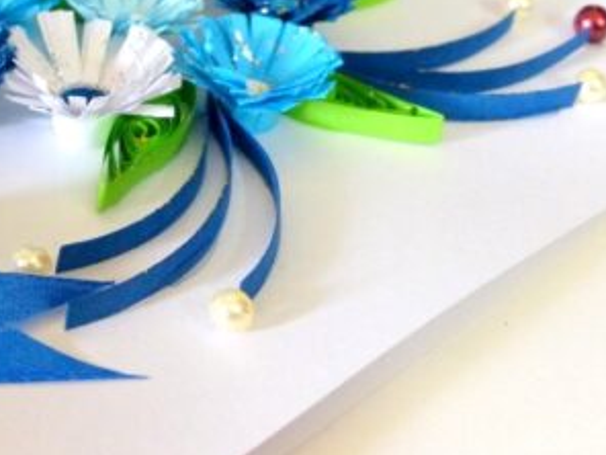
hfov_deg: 26.2
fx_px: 1243
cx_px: 25
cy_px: 23
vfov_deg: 20.2
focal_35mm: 71
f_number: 2.8
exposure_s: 1/40
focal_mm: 6.3
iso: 400
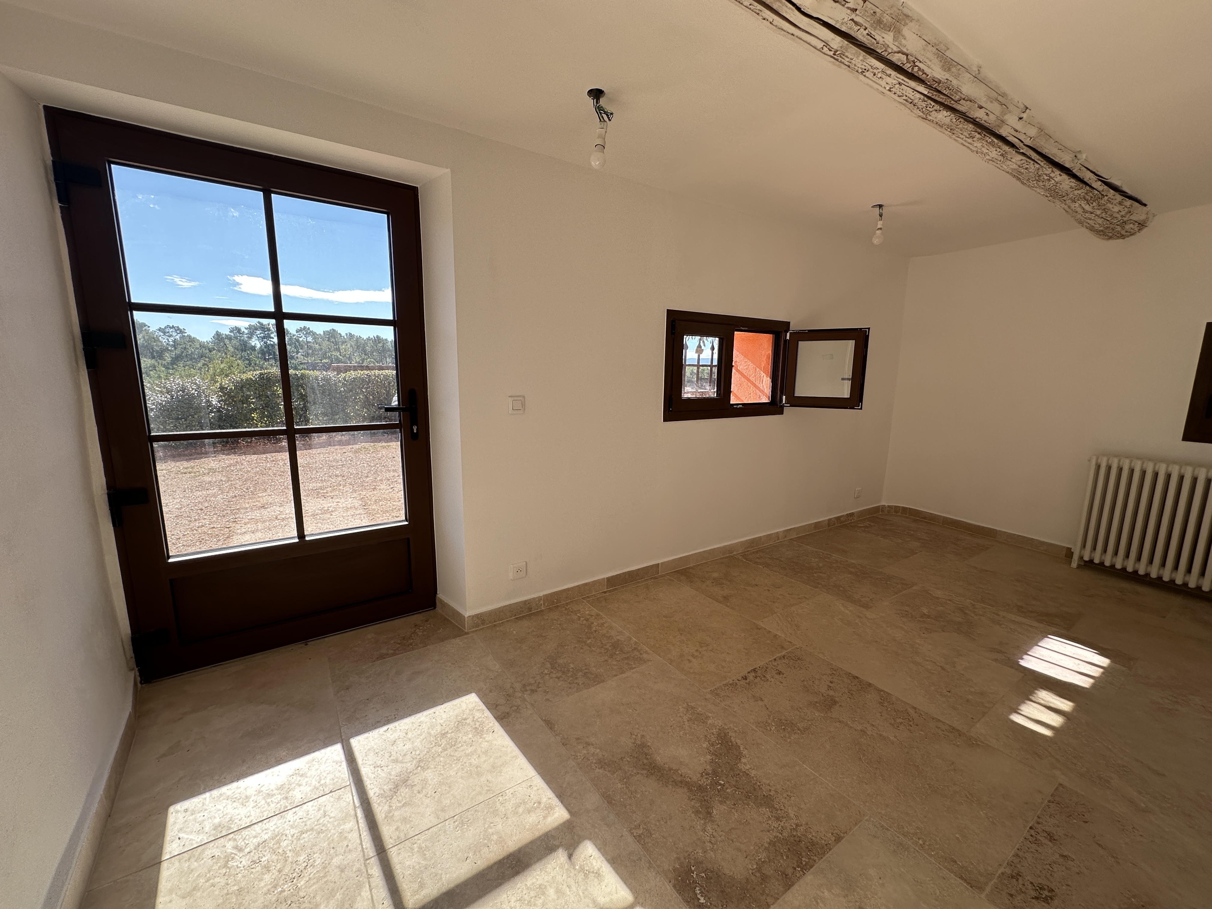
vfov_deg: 85.7
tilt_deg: -9.9
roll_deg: -0.7
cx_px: 606
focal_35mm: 14
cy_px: 454
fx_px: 490
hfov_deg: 102.1
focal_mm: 2.22
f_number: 2.2
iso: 40
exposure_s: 1/284
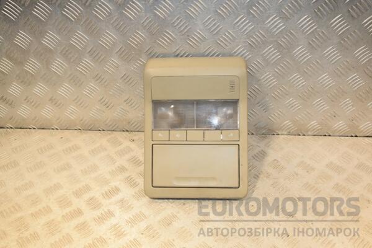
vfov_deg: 36.9
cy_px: 124
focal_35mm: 36
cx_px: 186
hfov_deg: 53.1
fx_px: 372
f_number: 6.3
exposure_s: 1/200
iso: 800
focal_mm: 24
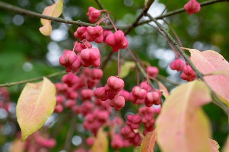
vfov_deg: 37.9
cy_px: 76
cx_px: 114
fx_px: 223
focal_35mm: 35
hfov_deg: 54.4
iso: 1600
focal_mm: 35
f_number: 5.6
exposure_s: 1/320
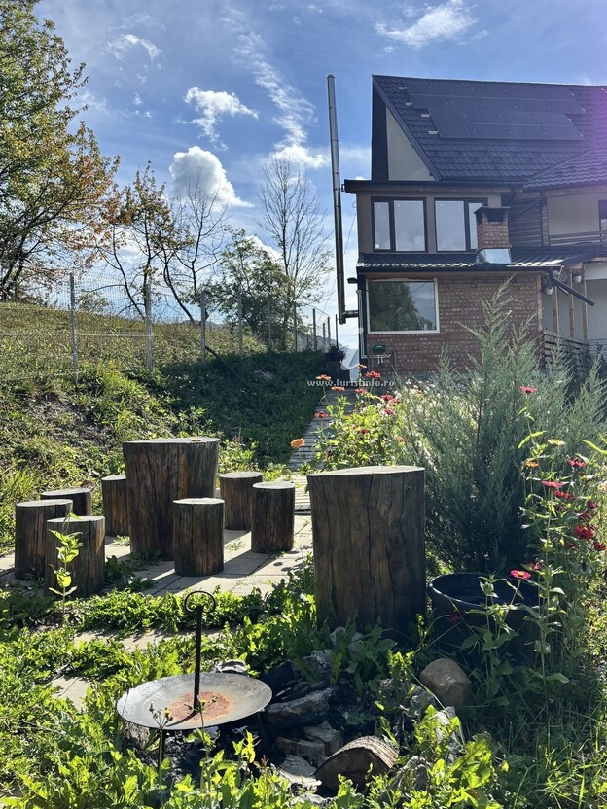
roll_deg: +1.6
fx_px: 748
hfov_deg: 44.0
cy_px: 366
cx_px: 361
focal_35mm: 32
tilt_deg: +2.1
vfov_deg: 56.7
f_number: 1.6
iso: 50
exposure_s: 1/4425
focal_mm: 5.96
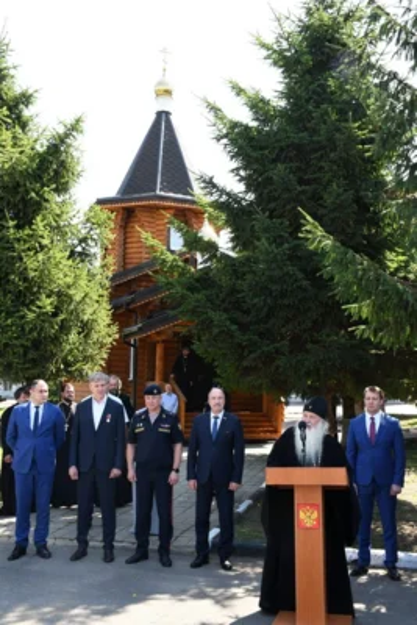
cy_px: 312
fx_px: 677
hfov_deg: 34.2
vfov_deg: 49.5
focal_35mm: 39
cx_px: 208
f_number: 9
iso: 800
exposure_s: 1/320
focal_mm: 26
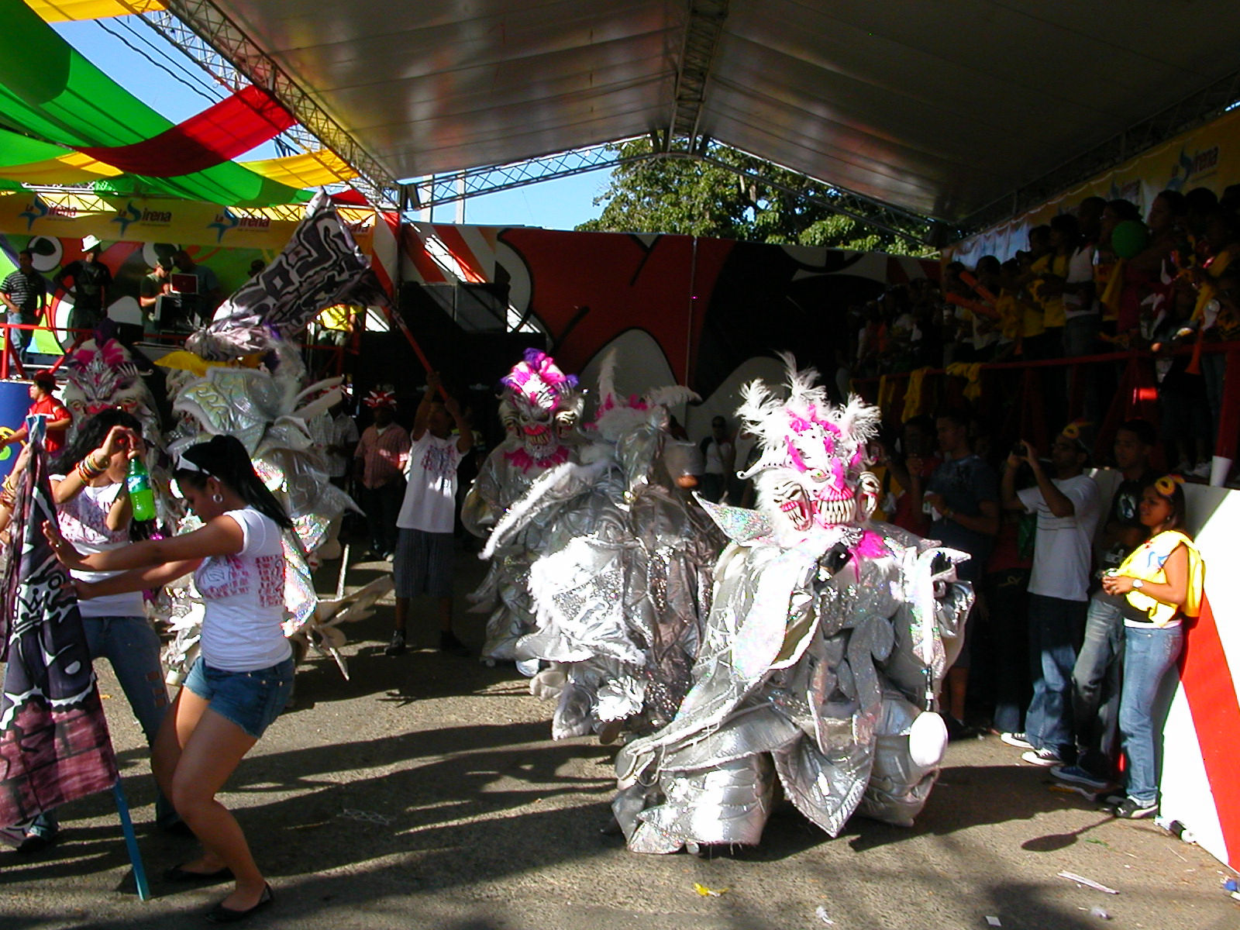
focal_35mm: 37
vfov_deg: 38.7
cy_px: 465
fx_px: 1325
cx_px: 620
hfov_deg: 50.1
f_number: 4.5
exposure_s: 1/416
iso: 100
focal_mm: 5.6
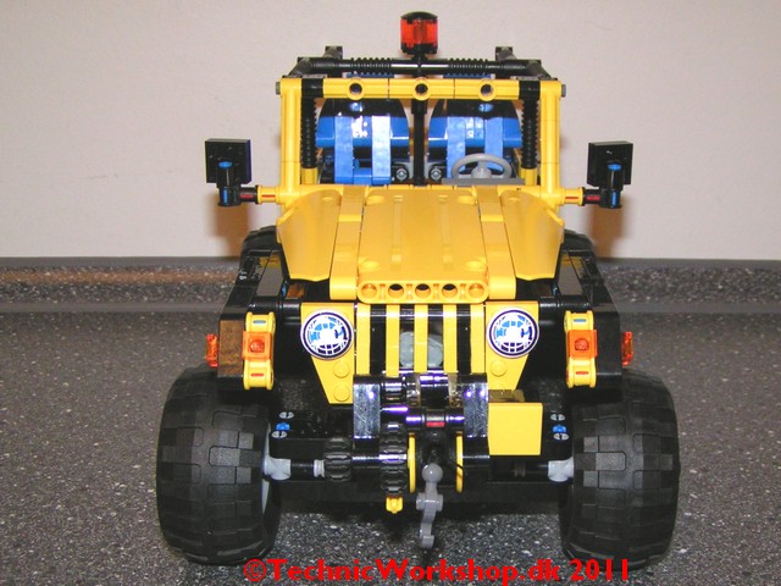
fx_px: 857
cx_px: 390
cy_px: 293
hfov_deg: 49.0
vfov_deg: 37.7
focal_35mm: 38
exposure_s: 1/40
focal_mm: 5.8
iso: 200
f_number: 2.8
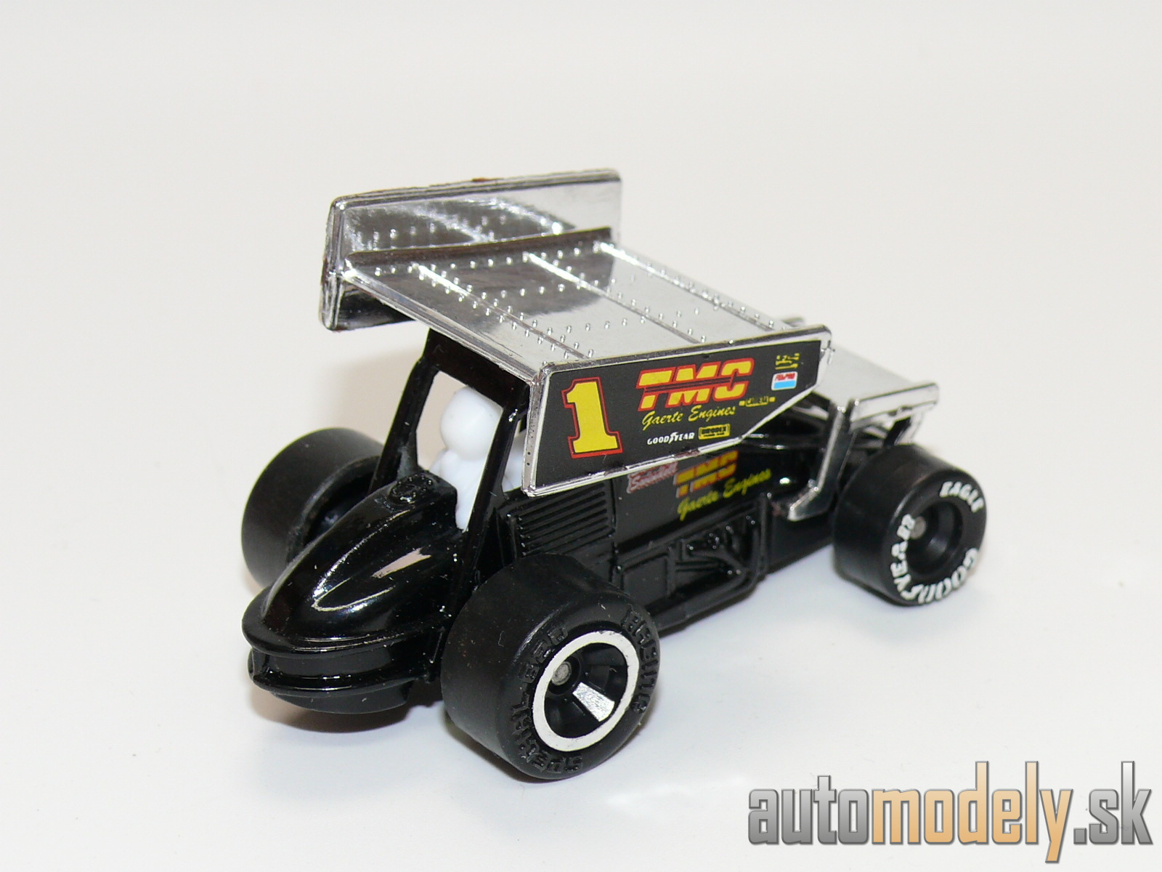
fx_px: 3256
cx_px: 581
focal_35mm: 97
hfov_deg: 20.2
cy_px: 436
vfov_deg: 15.2
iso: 100
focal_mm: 13
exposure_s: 1/30
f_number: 4
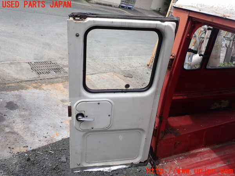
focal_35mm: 30
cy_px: 88
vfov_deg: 46.8
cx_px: 118
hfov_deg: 60.0
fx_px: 204
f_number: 3.2
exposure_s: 1/640
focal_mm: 5.4
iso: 100
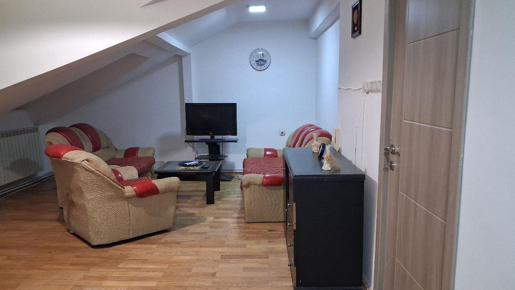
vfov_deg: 38.7
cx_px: 256
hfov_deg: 64.3
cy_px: 177
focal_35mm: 30
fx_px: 410
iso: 500
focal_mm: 4
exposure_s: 1/30
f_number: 1.8
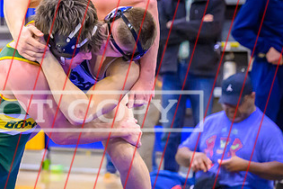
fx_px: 2319
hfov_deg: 7.0
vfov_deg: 4.7
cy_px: 136
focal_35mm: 295
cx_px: 19
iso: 6400
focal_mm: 92
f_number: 2.8
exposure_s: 1/640
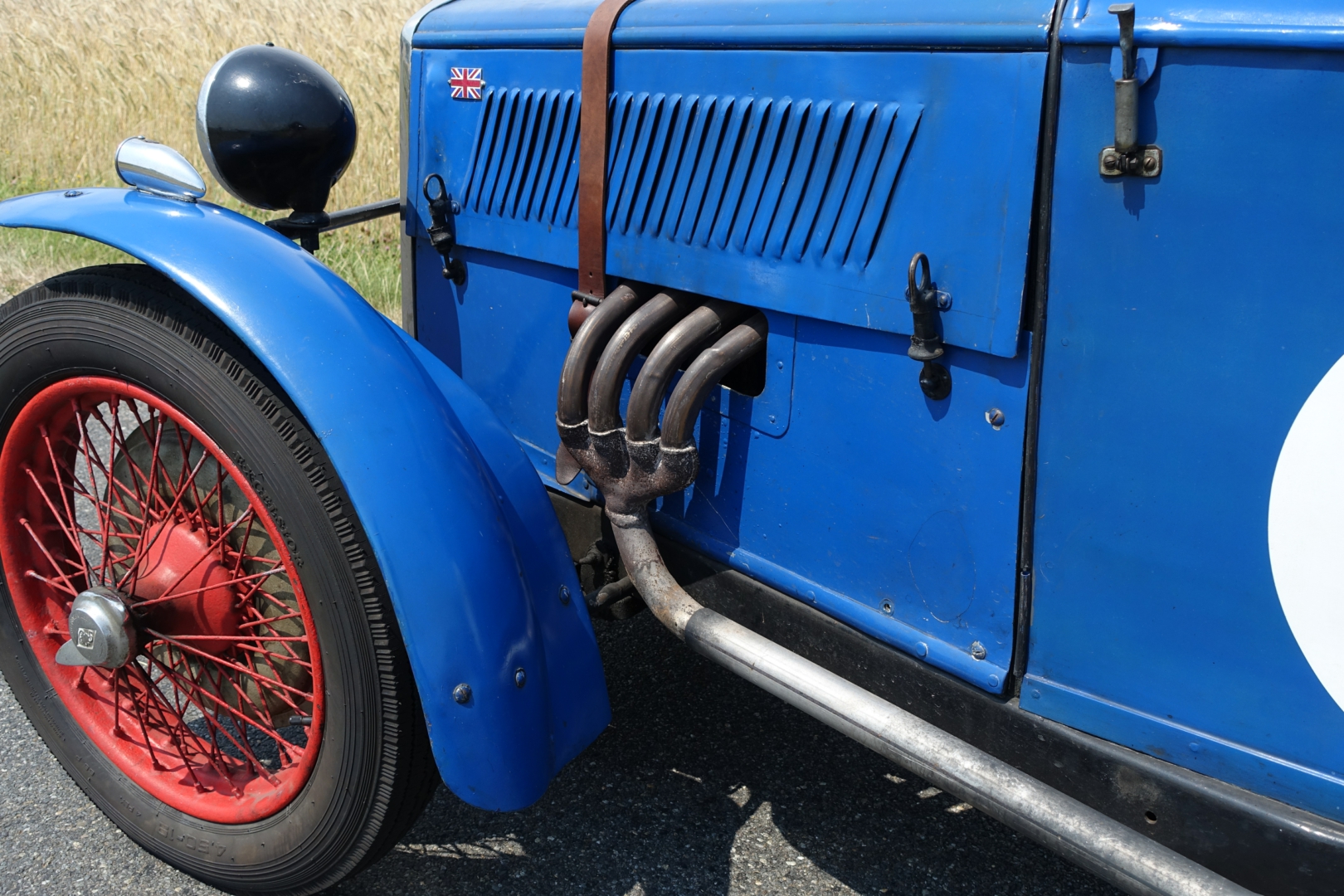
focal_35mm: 34
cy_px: 448
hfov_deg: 55.8
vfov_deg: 38.9
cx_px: 672
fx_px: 1269
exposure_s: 1/100
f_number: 4
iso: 125
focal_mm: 12.35
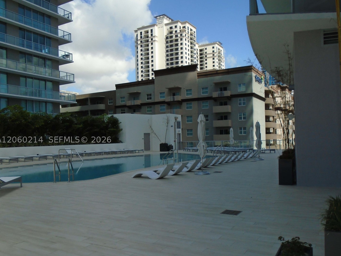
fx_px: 286
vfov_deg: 48.2
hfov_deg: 61.6
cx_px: 184
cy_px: 140
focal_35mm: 29
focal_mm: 4.6
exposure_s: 1/1250
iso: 100
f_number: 3.2
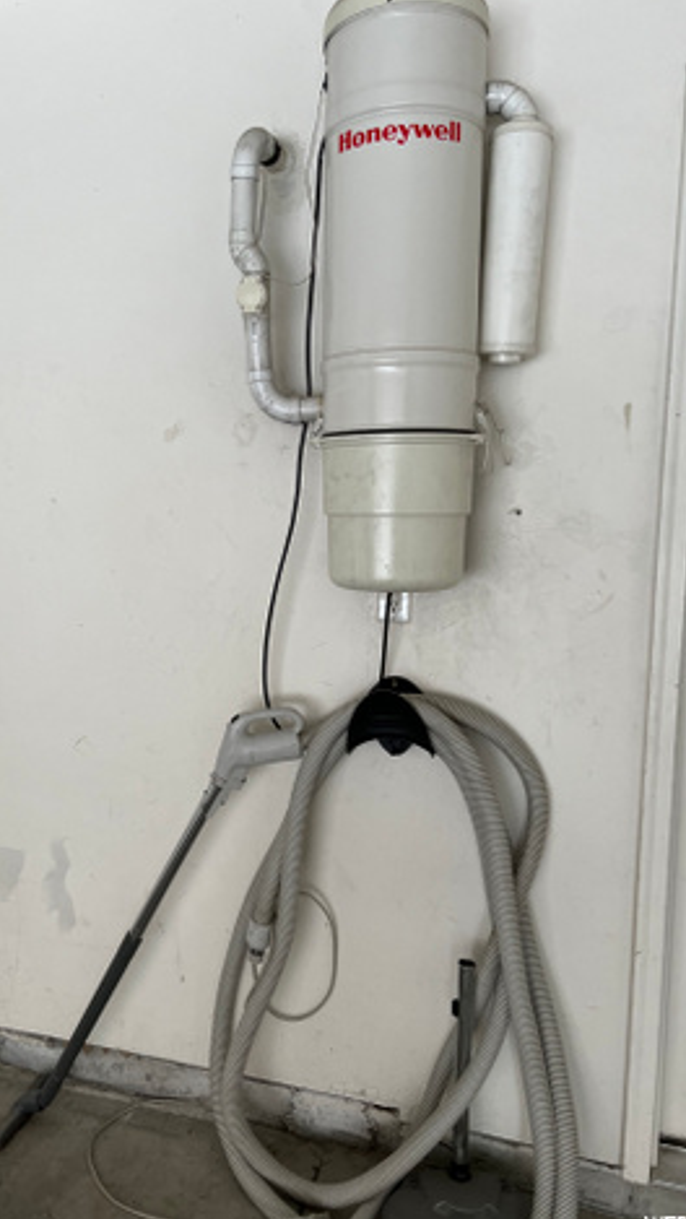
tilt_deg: -5.0
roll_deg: -1.0
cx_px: 260
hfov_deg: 39.9
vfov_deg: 66.1
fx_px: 937
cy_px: 611
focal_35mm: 29
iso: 125
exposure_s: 1/101
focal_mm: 5.7
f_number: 1.5
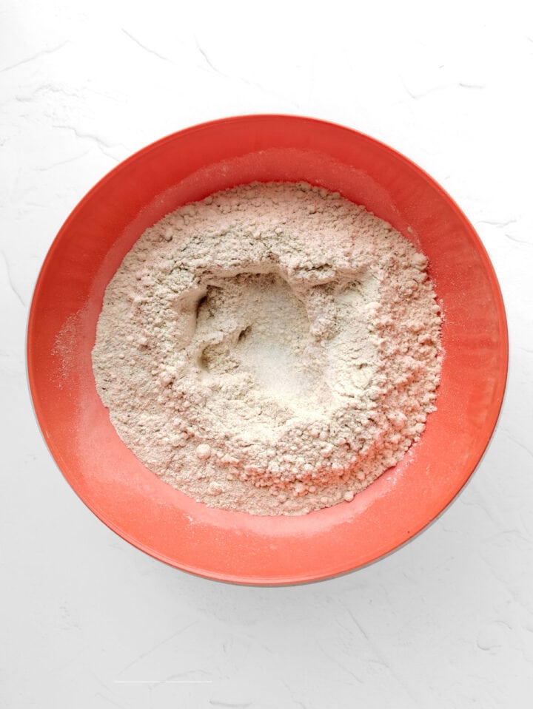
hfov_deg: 54.9
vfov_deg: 69.4
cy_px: 354
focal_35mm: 25
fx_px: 513
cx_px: 266
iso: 50
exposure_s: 1/248
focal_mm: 5.4
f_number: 1.9
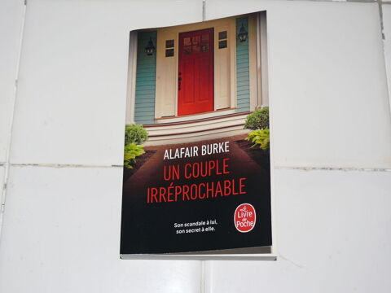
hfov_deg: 33.2
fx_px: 655
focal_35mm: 58
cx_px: 196
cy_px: 146
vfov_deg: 25.2
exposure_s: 1/30
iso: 100
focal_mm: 10.5
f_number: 3.2
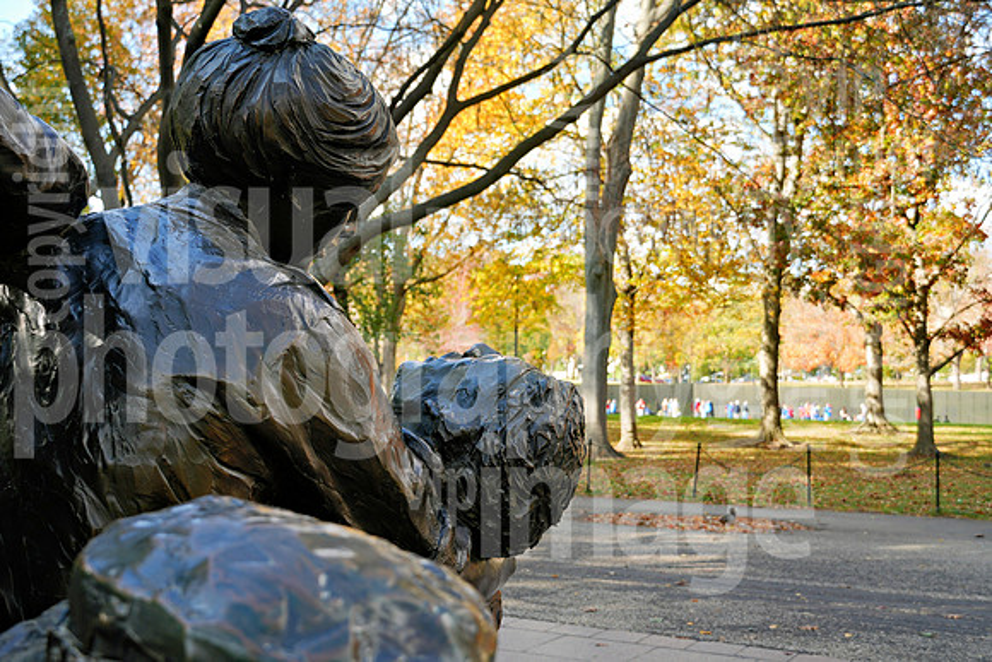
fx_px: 1240
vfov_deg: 29.9
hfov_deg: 43.6
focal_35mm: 45
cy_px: 331
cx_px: 496
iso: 100
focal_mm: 30
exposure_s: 1/100
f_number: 5
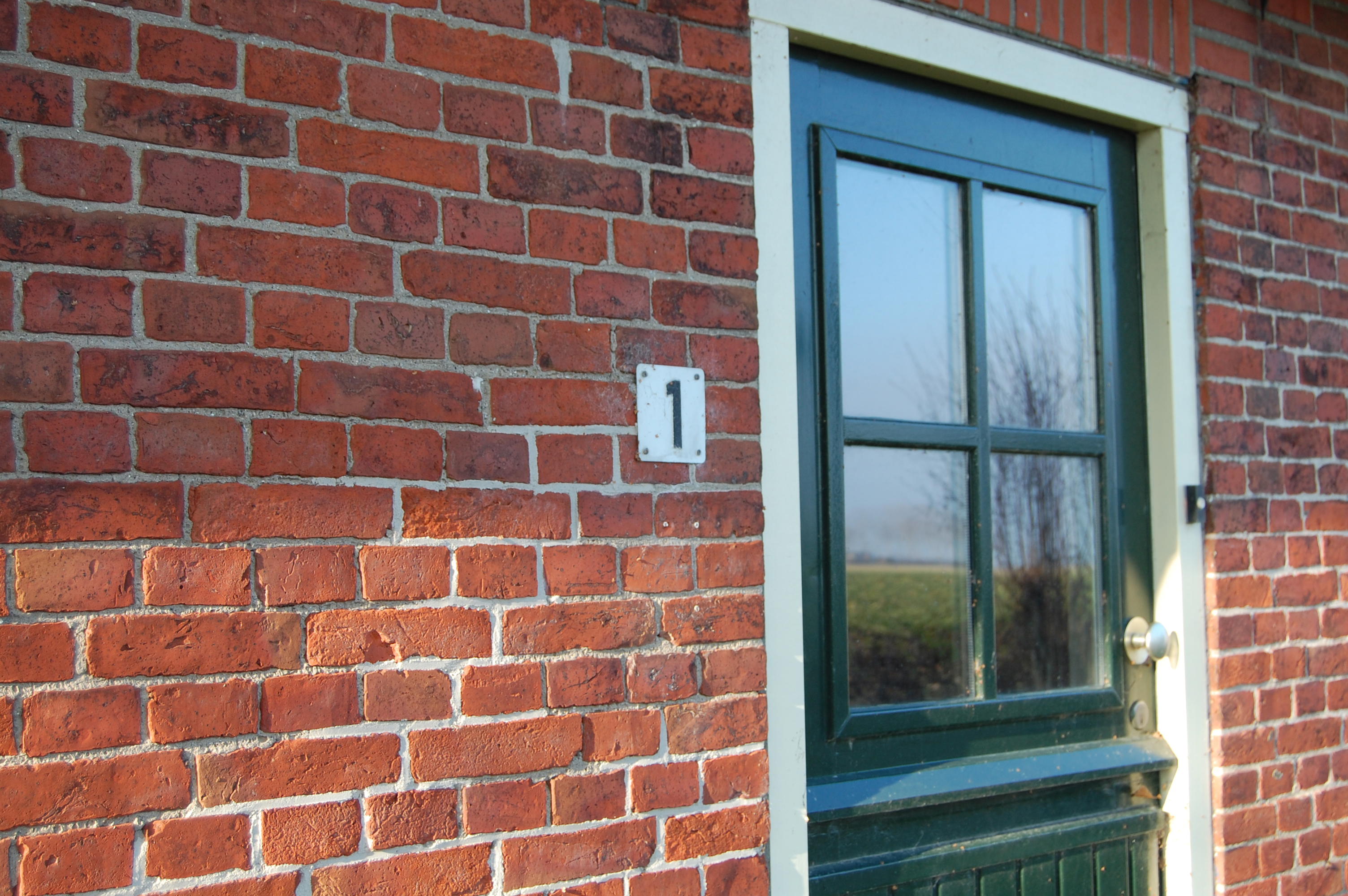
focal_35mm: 51
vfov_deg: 26.4
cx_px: 674
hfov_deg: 38.9
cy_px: 448
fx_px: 1908
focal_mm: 34
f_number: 5.6
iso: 220
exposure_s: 1/125
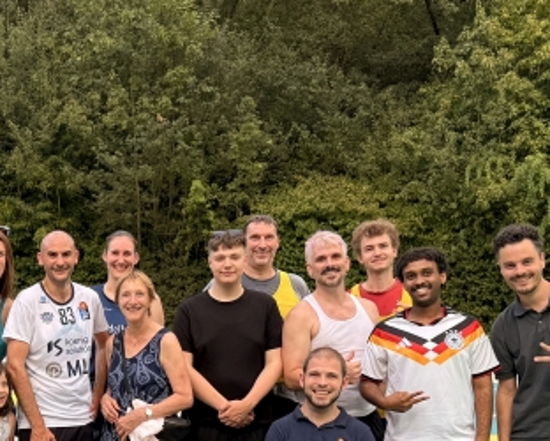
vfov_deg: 24.8
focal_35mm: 60
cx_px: 48
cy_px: 377
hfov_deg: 30.0
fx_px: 977
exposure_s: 1/224
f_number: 1.78
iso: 64
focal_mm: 6.76
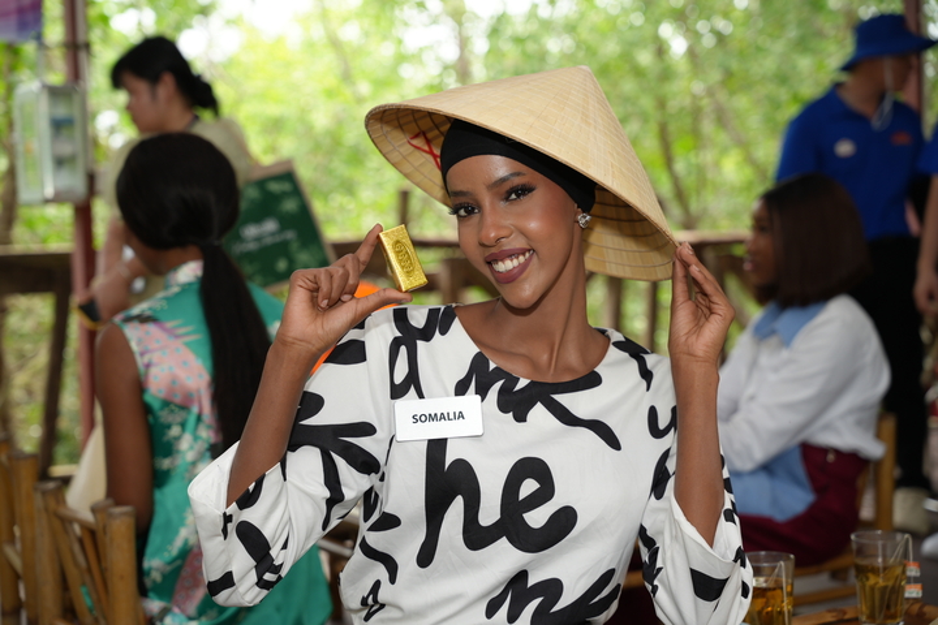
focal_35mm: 55
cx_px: 469
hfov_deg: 36.2
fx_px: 1433
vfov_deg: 24.6
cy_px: 312
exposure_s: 1/160
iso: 160
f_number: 3.5
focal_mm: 55
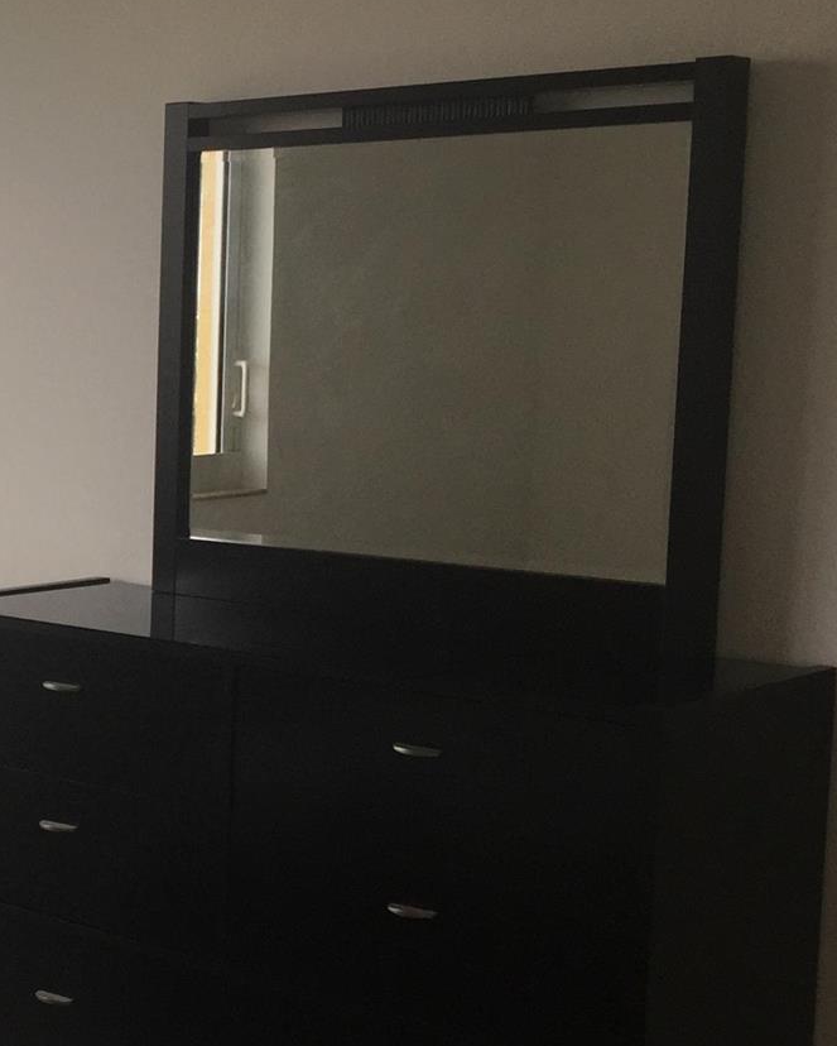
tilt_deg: -7.5
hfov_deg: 19.8
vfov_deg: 27.1
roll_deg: -1.7
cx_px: -304
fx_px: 2166
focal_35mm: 70
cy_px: 570
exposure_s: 1/156
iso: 32
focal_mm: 4.15
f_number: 2.2
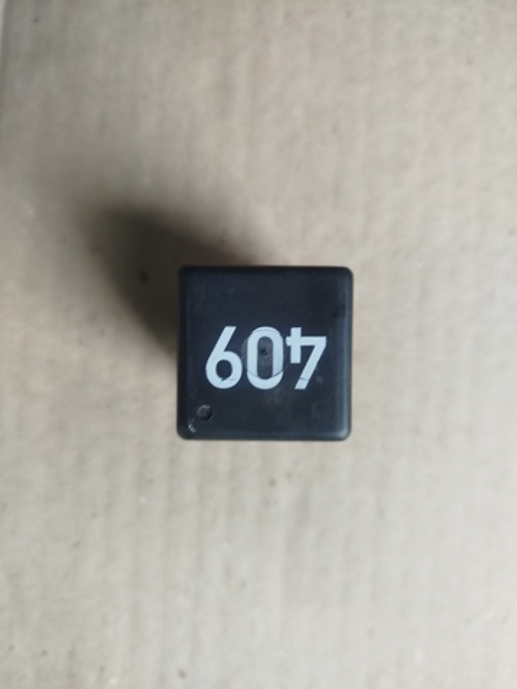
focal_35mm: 24
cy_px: 344
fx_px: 478
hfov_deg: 56.8
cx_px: 258
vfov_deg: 71.6
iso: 160
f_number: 1.7
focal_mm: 5.31
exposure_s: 1/33
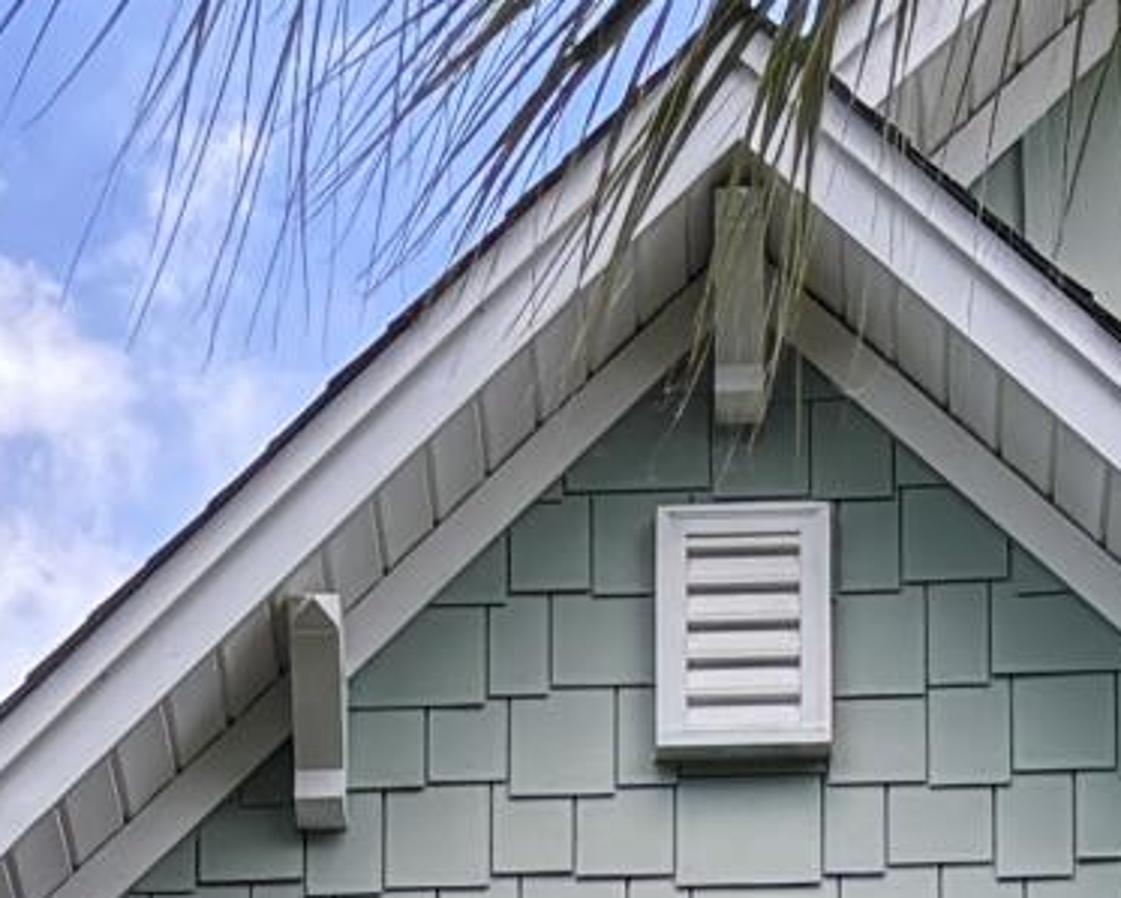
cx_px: 406
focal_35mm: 204
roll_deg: -0.3
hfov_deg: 9.5
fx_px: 6773
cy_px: 2730
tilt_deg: +10.1
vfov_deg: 6.8
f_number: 1.6
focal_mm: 5.96
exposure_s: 1/437
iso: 50
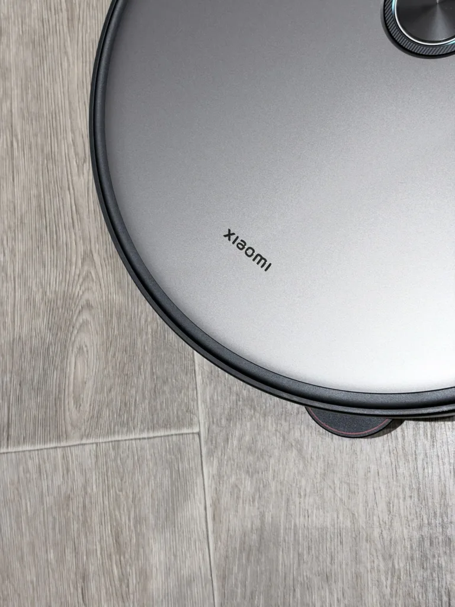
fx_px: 841
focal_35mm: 48
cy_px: 304
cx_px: 228
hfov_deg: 30.3
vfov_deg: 39.7
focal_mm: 6.93
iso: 200
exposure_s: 1/46
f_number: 1.8
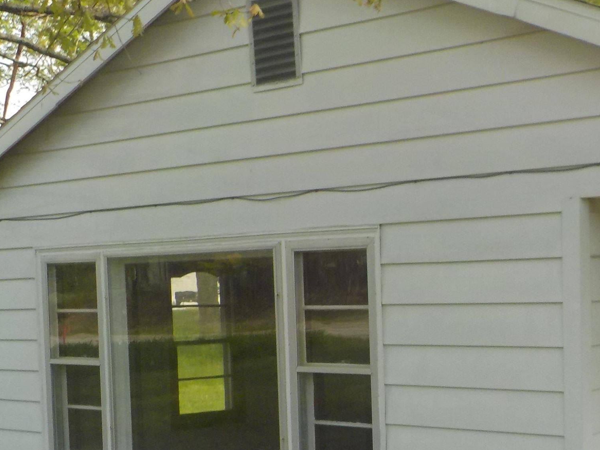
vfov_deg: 23.7
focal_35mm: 61
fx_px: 1057
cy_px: 353
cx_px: 506
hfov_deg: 30.7
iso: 125
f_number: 3.3
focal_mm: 4.1
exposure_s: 1/500
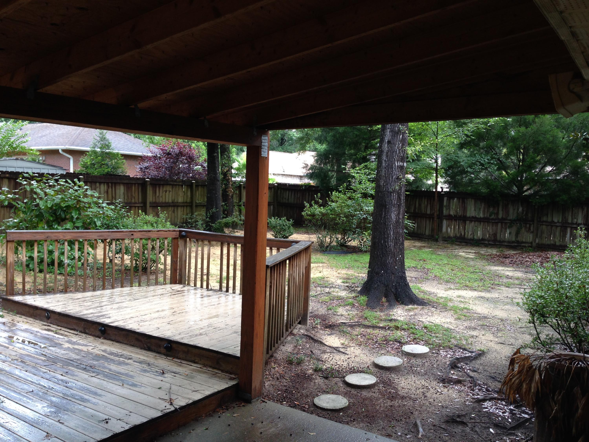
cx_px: 294
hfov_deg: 55.4
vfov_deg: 42.9
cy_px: 221
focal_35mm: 33
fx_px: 562
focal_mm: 4.12
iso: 64
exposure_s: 1/120
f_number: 2.4
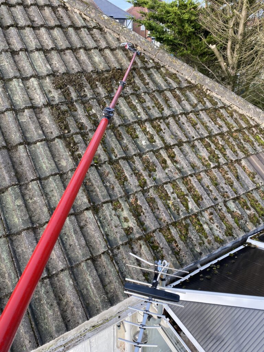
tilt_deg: -29.4
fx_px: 264
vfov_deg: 67.3
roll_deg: -0.4
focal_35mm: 26
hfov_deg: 53.1
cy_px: 176
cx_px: 132
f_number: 1.8
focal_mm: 4.25
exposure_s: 1/185
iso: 32
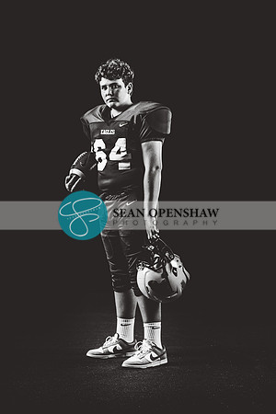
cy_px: 207
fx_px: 1000
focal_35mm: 87
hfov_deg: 15.7
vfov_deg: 23.4
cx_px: 138
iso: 200
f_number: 4
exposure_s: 1/160
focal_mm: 87
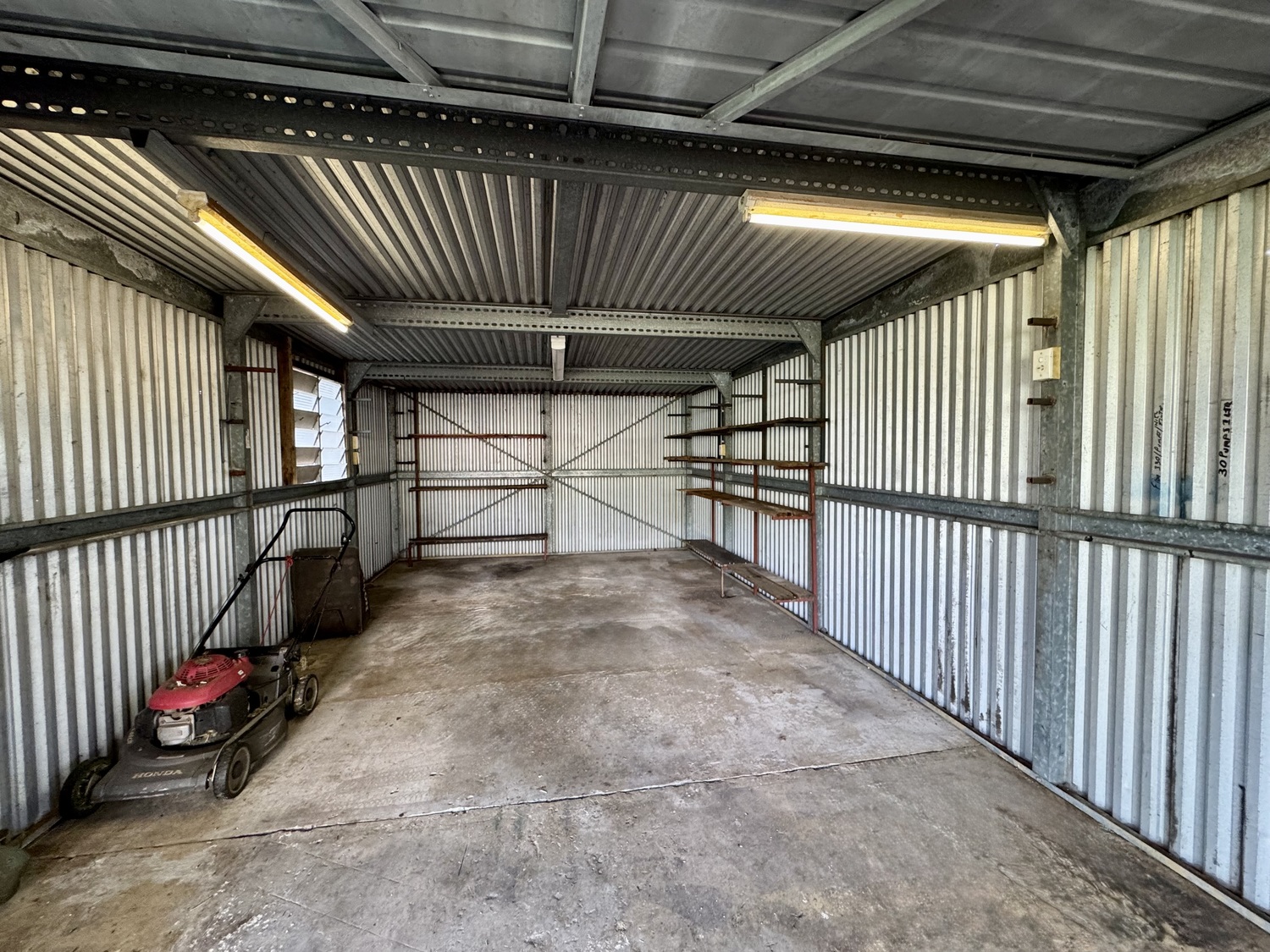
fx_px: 514
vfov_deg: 85.7
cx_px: 635
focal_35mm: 14
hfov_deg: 102.1
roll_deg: +1.3
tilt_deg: -2.3
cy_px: 476
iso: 250
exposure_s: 1/100
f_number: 2.2
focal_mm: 2.22
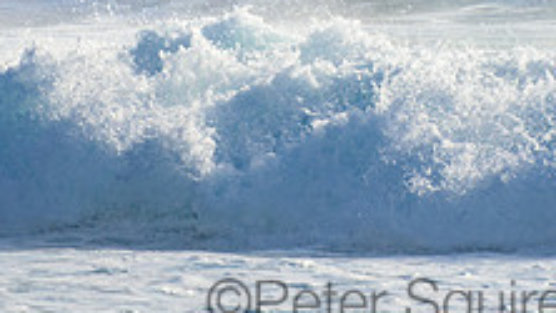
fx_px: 23565
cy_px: -114
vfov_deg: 0.8
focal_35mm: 1598
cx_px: 401
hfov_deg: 1.4
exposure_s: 1/2000
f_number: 5.6
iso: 280
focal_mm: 390
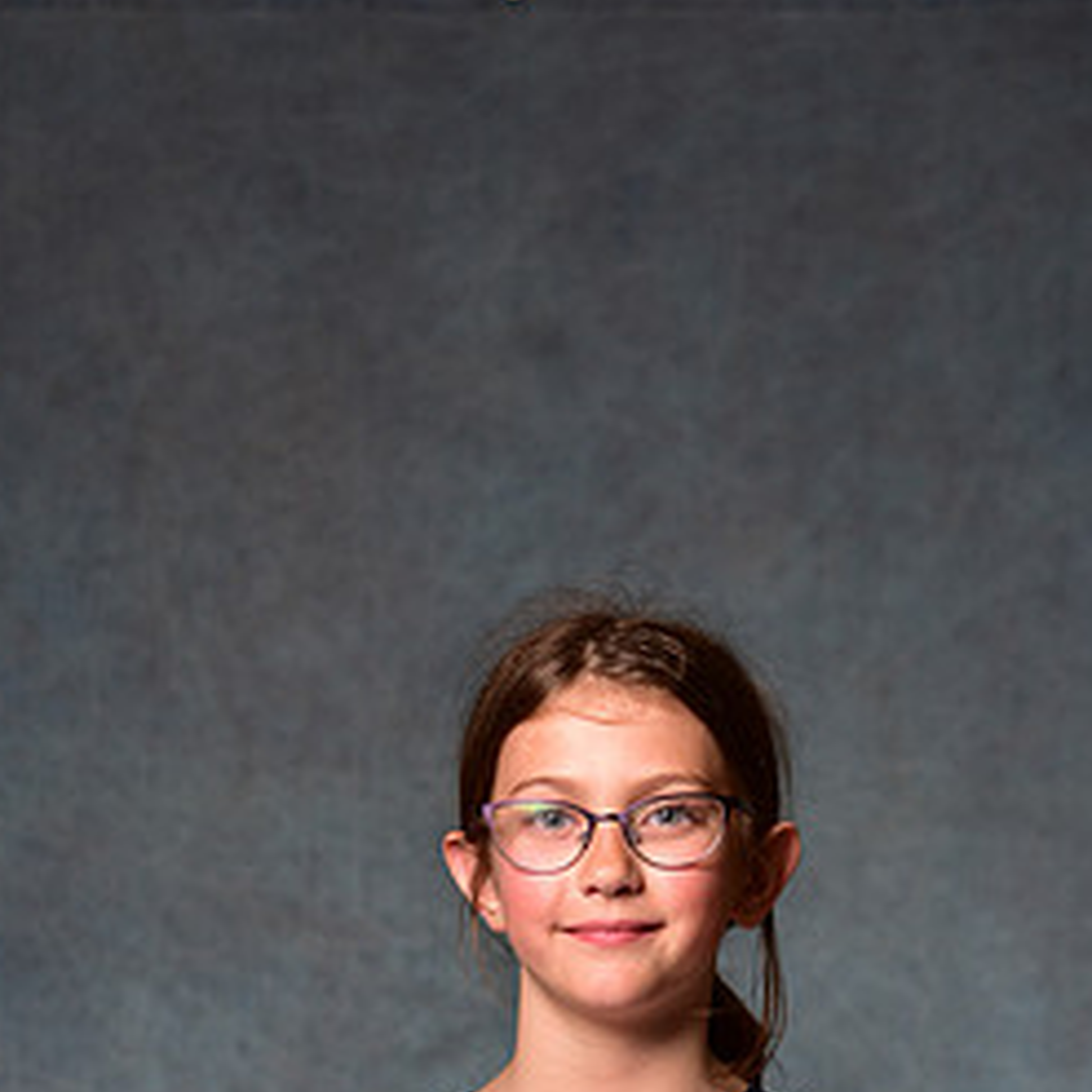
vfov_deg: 12.2
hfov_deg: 12.5
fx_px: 4997
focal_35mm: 140
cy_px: 1264
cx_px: 577
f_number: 5
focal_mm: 70
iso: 100
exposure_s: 1/200
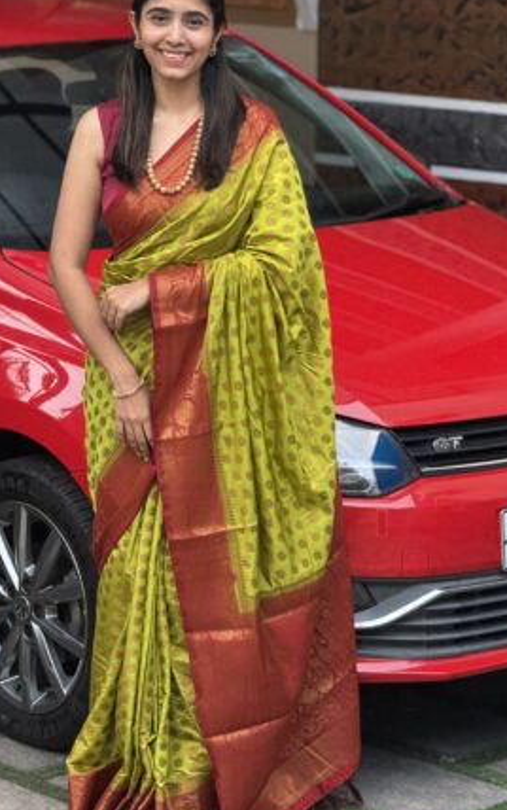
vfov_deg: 15.8
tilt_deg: -10.6
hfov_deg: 9.9
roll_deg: -0.8
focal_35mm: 132
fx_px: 2914
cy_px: 393
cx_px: 210
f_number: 2.8
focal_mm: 16.89
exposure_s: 1/121
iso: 400
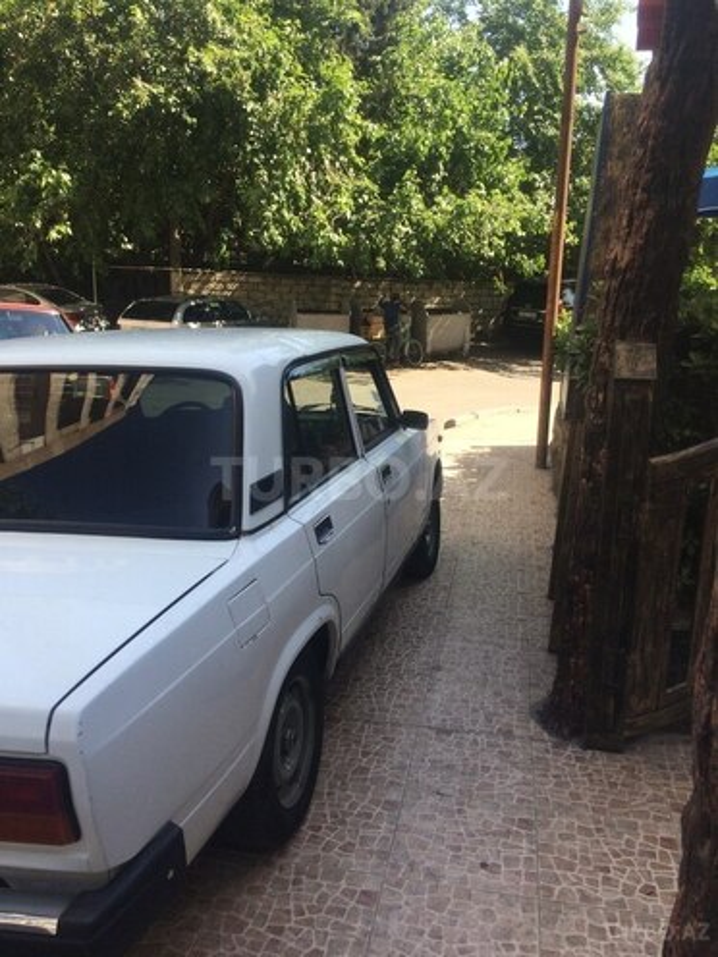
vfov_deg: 61.7
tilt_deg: -13.9
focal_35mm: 29
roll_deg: -1.5
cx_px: 359
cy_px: 478
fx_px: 802
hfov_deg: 48.2
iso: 32
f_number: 2.2
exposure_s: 1/604
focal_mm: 4.15
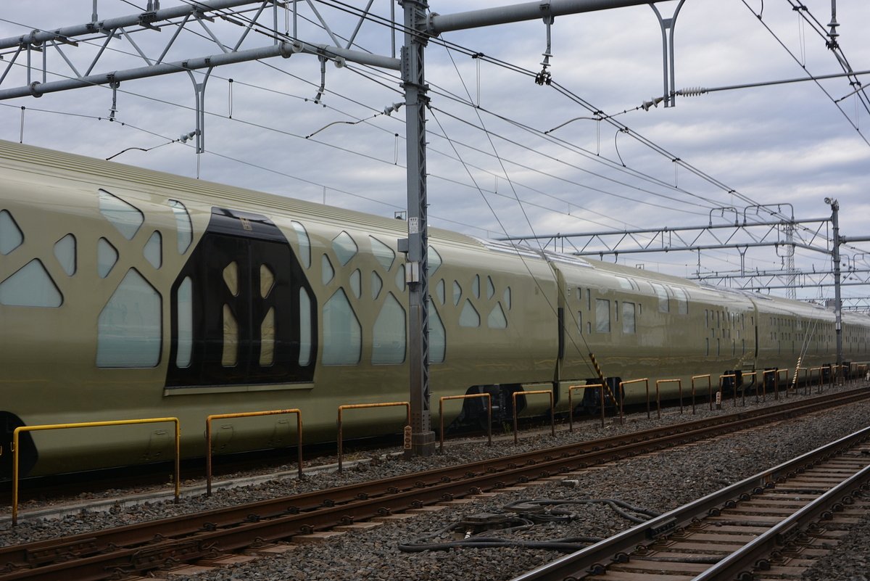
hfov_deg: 38.9
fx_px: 1233
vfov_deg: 26.5
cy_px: 290
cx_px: 435
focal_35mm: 51
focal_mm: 34
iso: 180
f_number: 8
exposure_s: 1/250
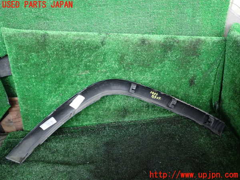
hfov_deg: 60.0
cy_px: 90
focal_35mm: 30
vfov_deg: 46.8
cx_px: 120
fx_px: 208
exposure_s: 1/30
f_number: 2.3
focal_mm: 5.4
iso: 800
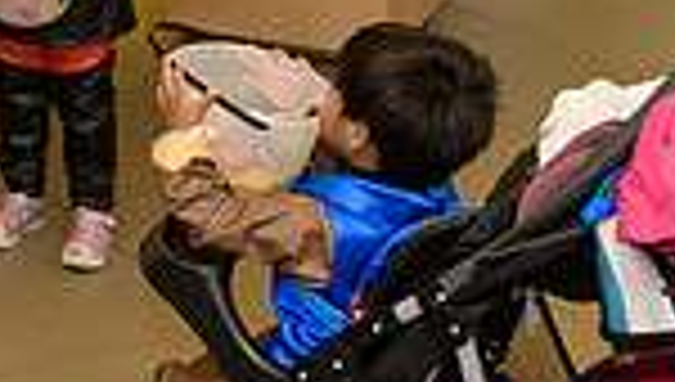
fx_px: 1739
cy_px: -195
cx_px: -72
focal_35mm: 97
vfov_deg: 12.0
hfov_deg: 20.9
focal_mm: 24
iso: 800
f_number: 3.2
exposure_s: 1/200
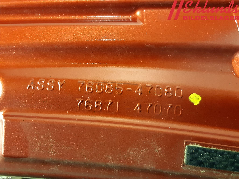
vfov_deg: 53.1
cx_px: 120
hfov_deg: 67.3
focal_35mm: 26
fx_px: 180
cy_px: 90
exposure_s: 1/25
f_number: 1.7
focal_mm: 3.93
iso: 640
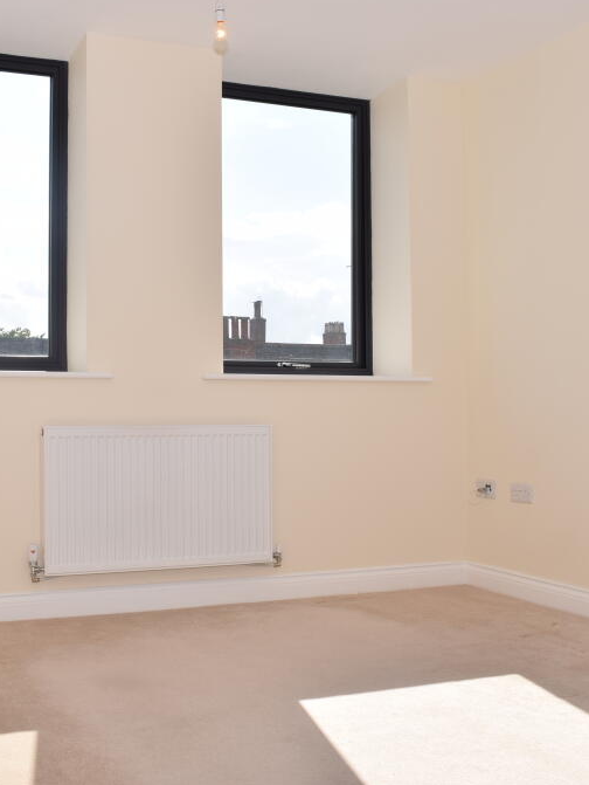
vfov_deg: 42.9
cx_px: 236
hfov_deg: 32.8
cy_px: 394
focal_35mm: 44
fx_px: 997
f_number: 10
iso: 100
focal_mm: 20
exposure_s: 1/200
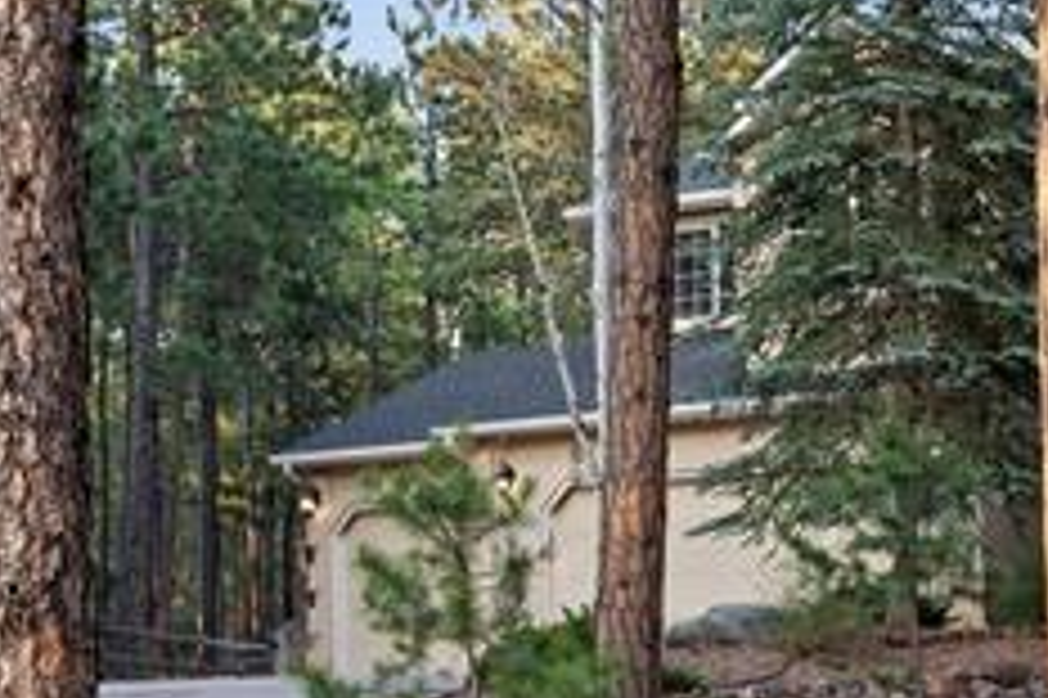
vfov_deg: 14.2
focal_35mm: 96
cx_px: 1214
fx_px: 2793
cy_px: 270
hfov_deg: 20.1
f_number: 9
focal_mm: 35
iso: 100
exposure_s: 1/10
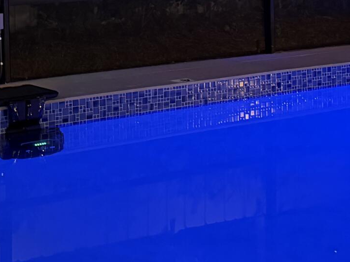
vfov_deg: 14.3
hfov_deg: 19.6
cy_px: -53
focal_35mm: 100
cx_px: 218
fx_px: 1011
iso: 1250
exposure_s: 1/30
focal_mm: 6.76
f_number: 1.78
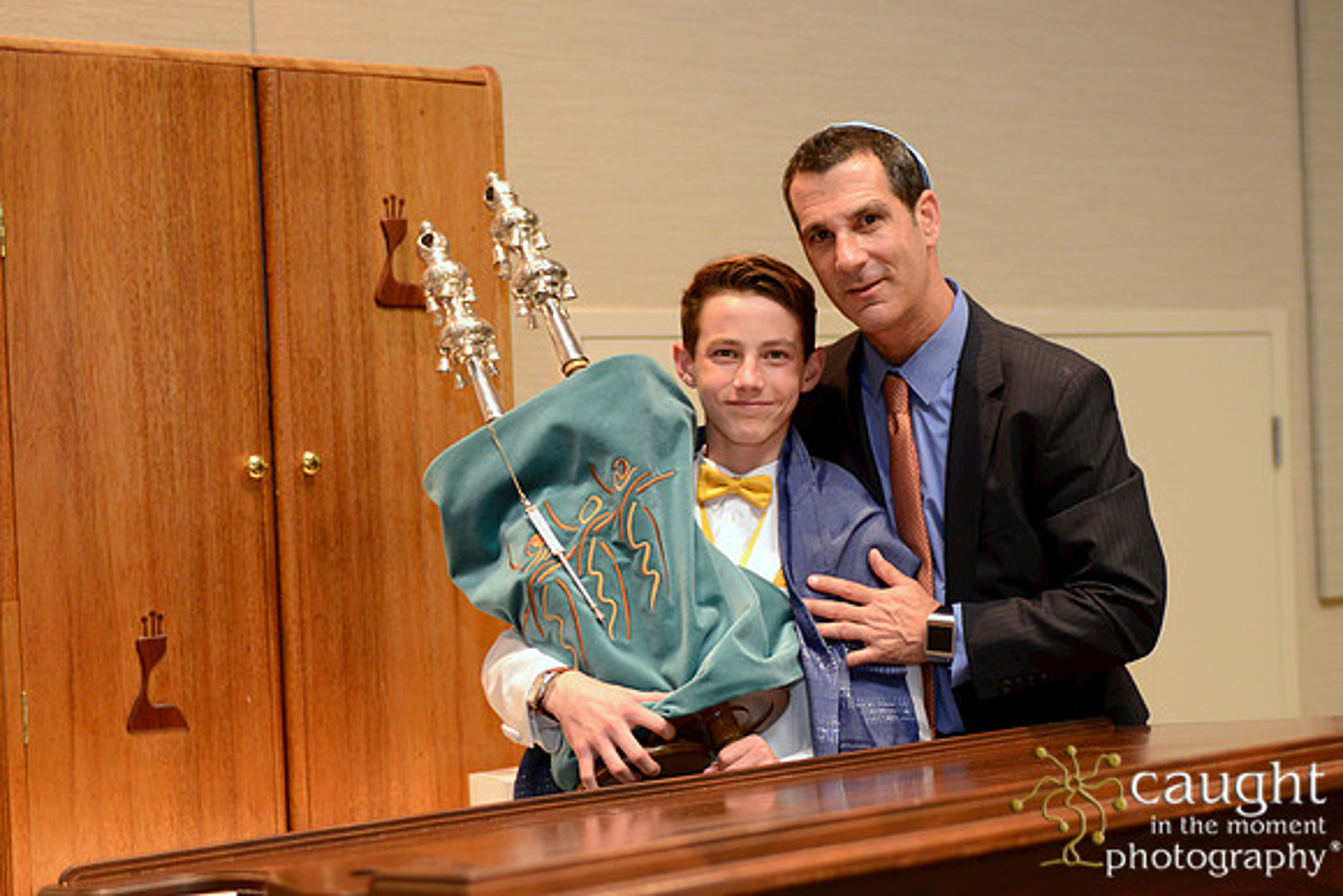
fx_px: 1679
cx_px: 672
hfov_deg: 43.6
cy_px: 448
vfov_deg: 29.9
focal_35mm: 45
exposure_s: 1/50
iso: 1250
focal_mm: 45
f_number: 2.8
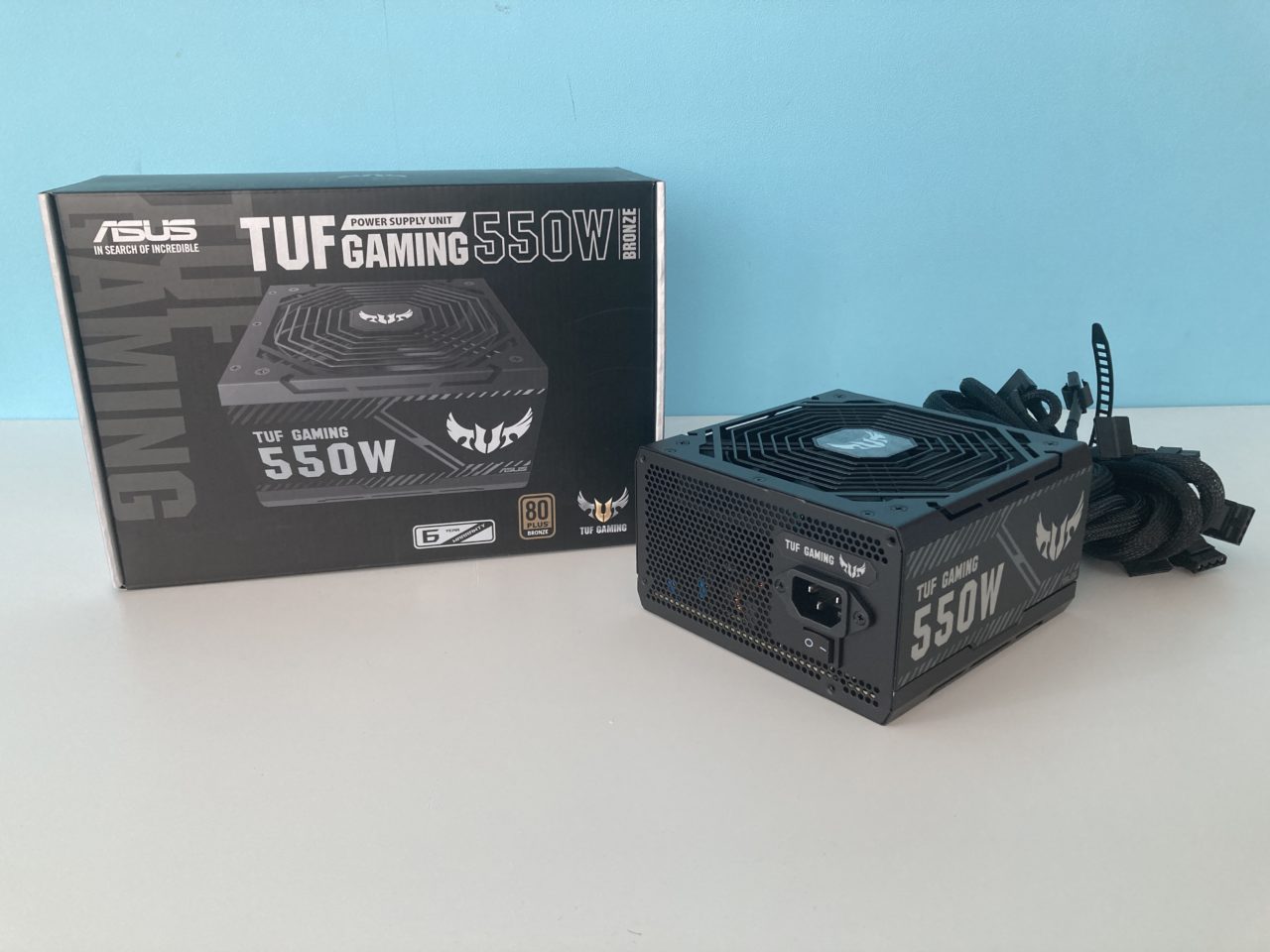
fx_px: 1027
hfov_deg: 63.4
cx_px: 635
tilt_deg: -19.0
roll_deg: +1.9
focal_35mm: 28
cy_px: 476
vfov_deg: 49.7
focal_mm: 3.99
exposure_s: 1/121
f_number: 1.8
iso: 64
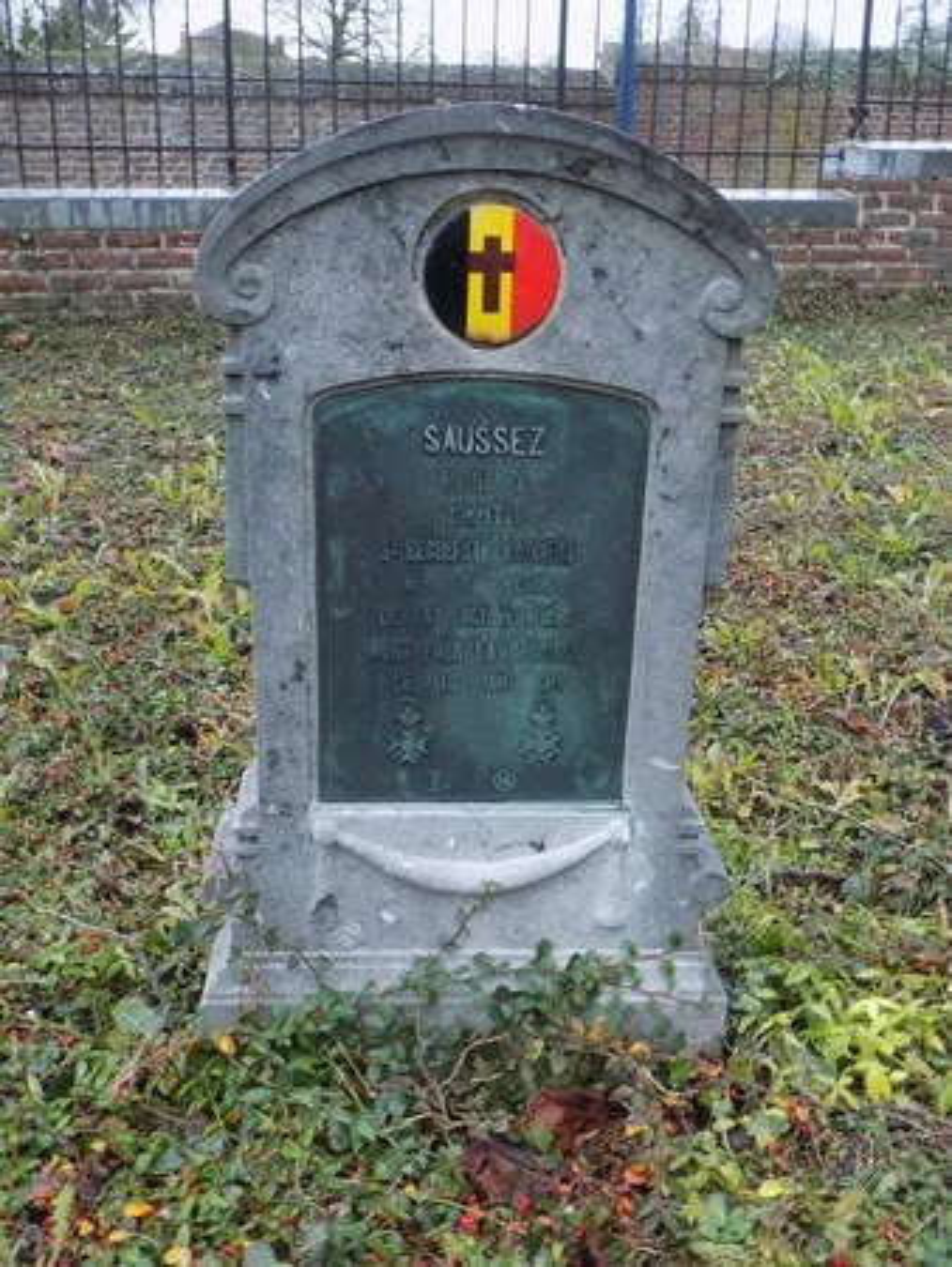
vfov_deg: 53.9
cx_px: 476
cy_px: 634
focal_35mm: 34
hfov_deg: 41.8
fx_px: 1246
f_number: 3.4
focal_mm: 6.1
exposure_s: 1/30
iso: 400
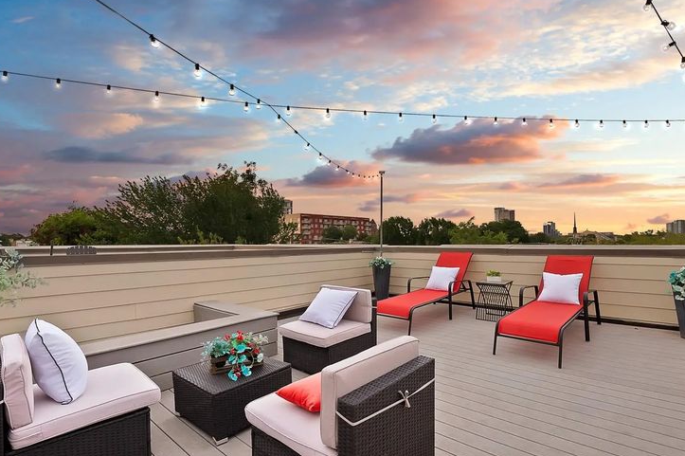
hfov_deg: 93.3
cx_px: 353
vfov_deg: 70.3
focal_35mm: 17
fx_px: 323
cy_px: 236
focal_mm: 12
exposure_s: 1/40
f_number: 9
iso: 640
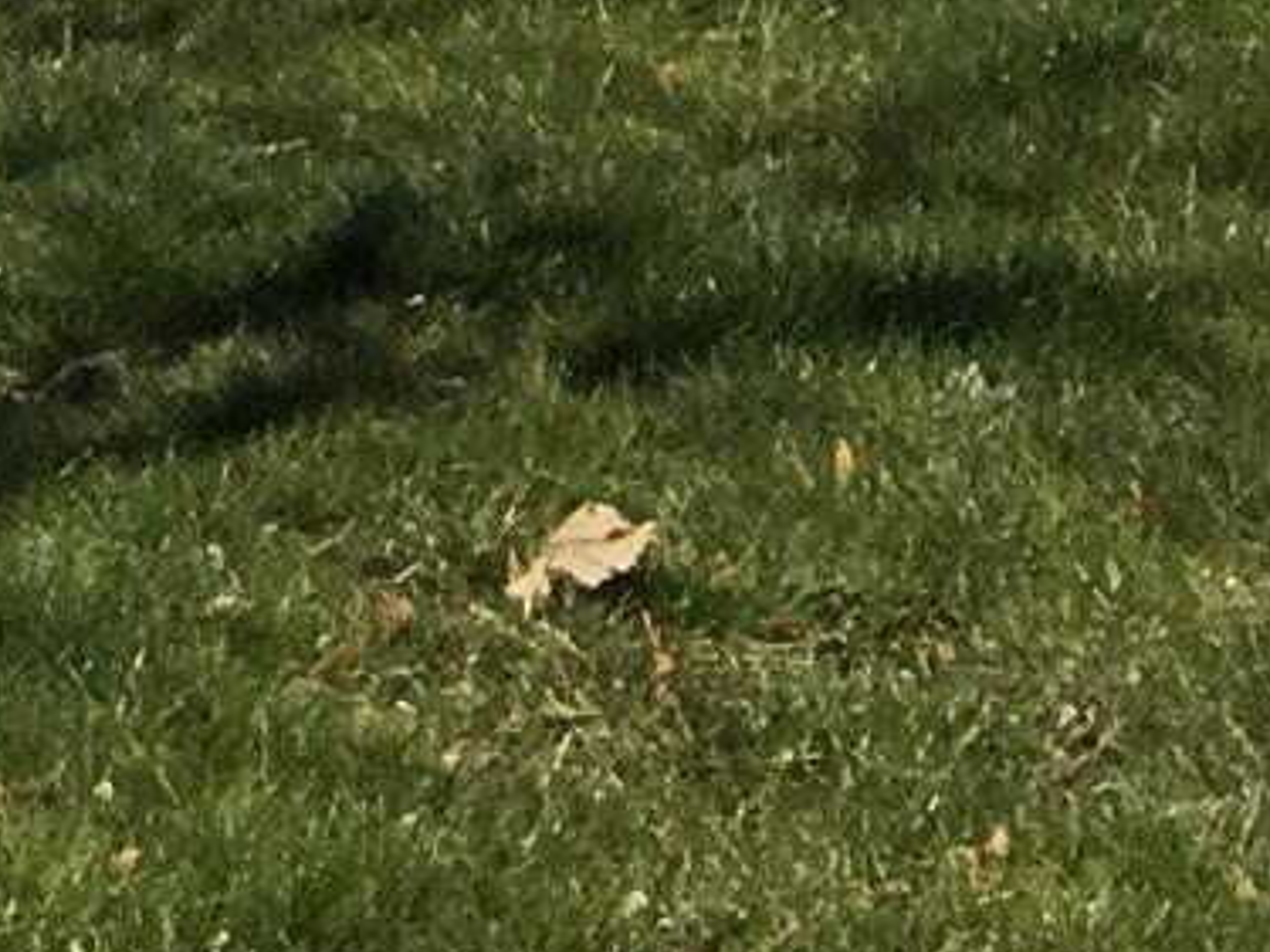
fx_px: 8509
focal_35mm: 232
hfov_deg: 7.1
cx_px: -3285
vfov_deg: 5.7
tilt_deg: +8.3
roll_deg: -1.2
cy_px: -2480
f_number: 2.2
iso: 25
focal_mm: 4.15
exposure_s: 1/1876
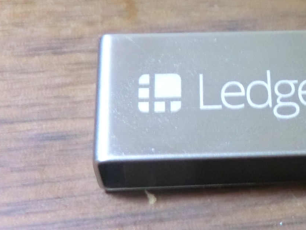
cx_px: 342
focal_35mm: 99
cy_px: 73
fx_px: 876
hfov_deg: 19.0
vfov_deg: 14.9
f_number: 3.8
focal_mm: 7.1
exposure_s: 1/10
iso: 800
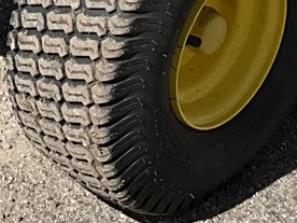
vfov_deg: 6.6
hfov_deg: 9.4
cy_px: -378
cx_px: 30
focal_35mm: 210
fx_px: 1802
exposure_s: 1/1412
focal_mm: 3
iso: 25
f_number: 1.8
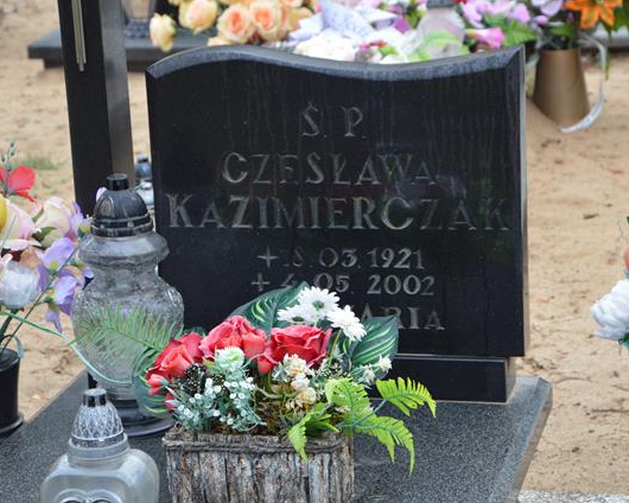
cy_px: 252
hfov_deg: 16.2
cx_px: 363
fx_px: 2215
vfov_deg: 13.0
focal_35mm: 119
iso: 320
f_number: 5.6
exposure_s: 1/125
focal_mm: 70
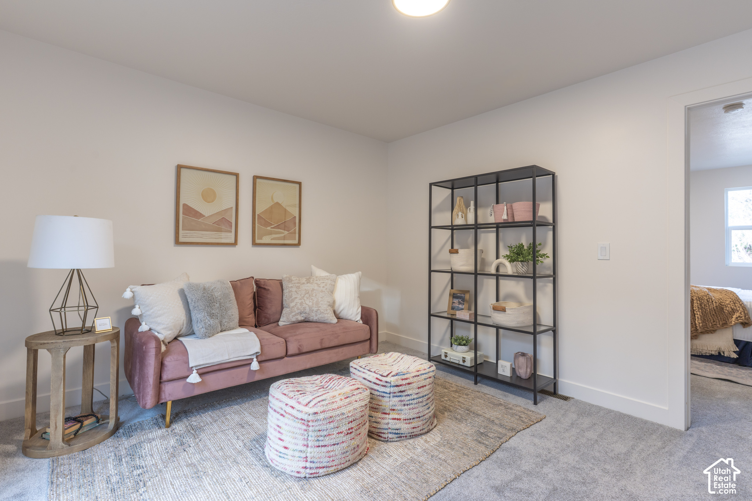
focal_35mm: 17
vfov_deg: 70.4
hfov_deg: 93.3
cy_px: 250
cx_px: 376
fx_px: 355
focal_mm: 17
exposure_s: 1/5
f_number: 8
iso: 100
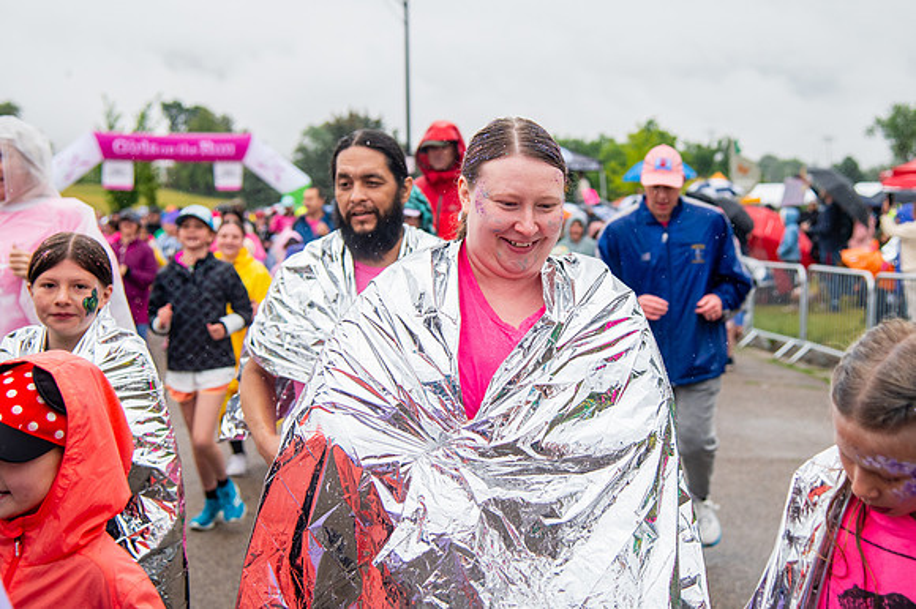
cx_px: 474
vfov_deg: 22.4
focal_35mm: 60
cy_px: 241
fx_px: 1538
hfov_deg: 33.2
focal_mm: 50
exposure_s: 1/1600
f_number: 4
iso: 1600
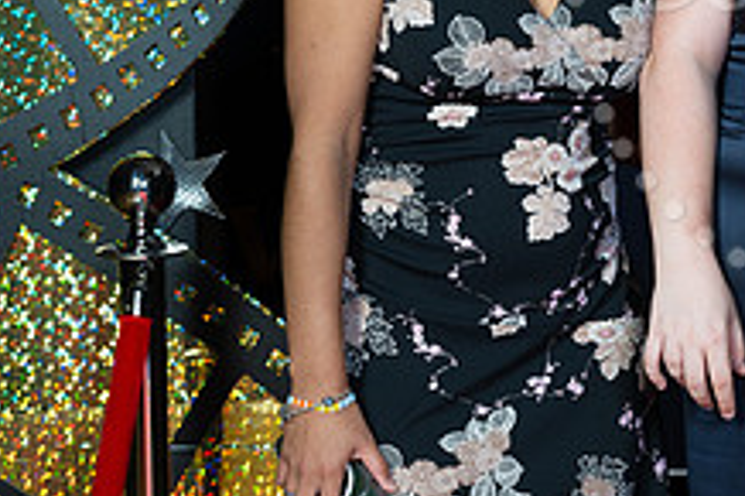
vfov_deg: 9.1
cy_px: -26
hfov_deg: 13.4
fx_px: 3081
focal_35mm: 149
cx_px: 892
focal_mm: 56
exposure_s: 1/100
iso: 320
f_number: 8
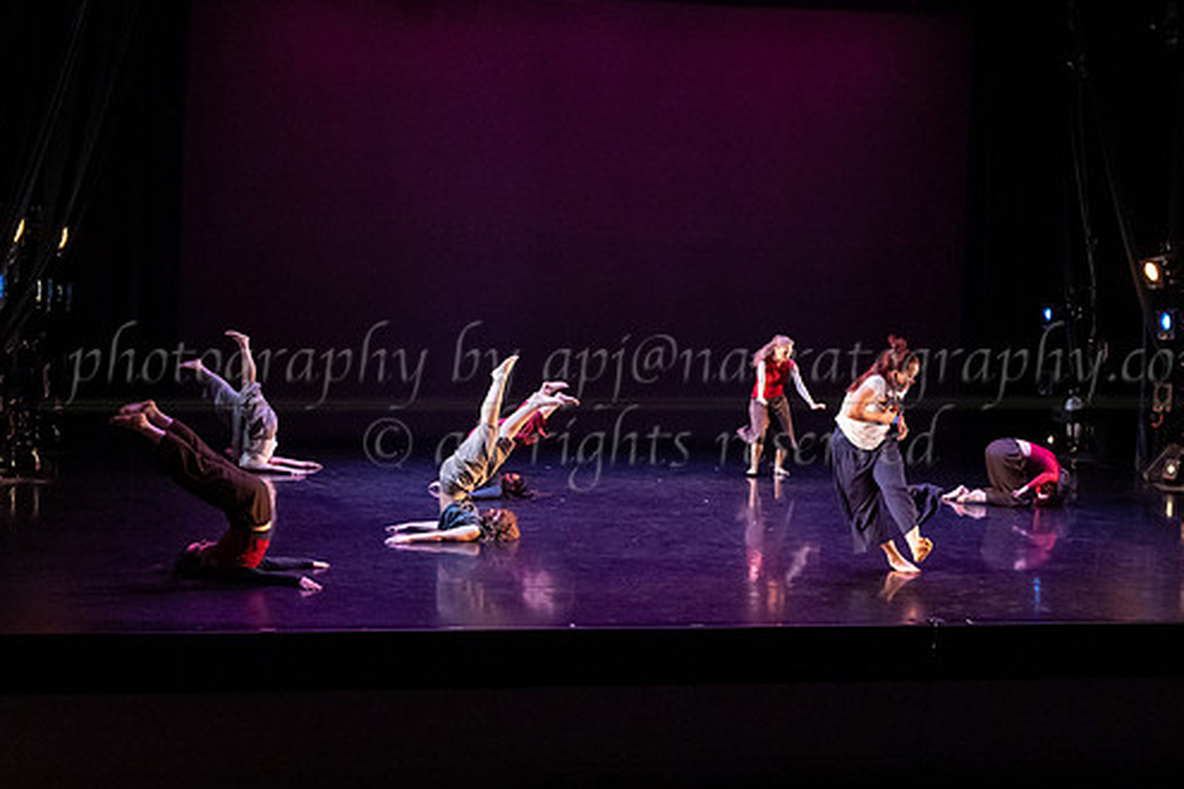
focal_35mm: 48
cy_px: 360
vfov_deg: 28.1
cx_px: 487
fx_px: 1579
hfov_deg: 41.0
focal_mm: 34
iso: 4000
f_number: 4
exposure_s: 1/400
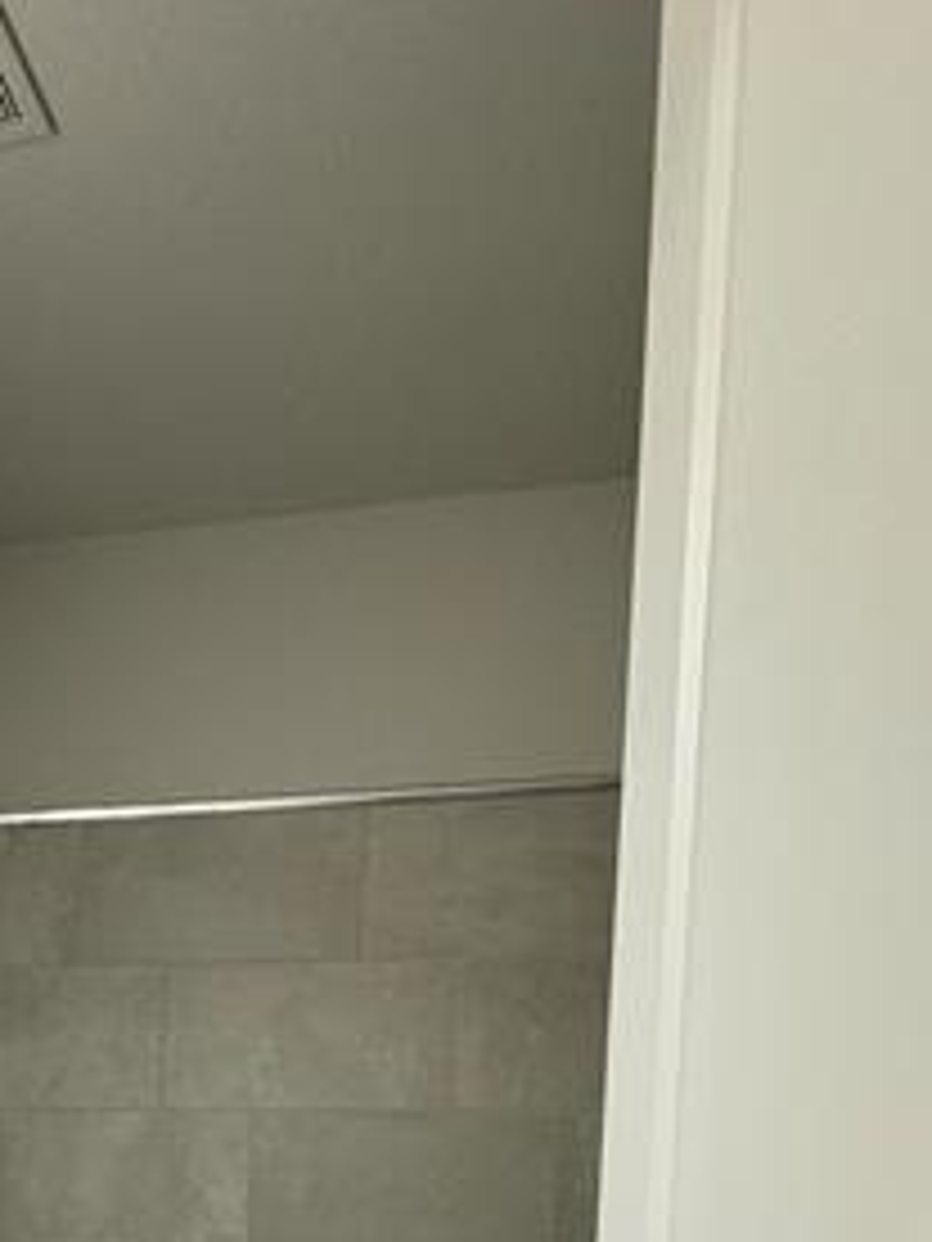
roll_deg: -1.2
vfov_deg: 39.4
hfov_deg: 35.2
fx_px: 1400
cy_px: 1359
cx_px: 140
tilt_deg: -6.1
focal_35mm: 39
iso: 200
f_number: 2.2
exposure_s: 1/120
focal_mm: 2.22
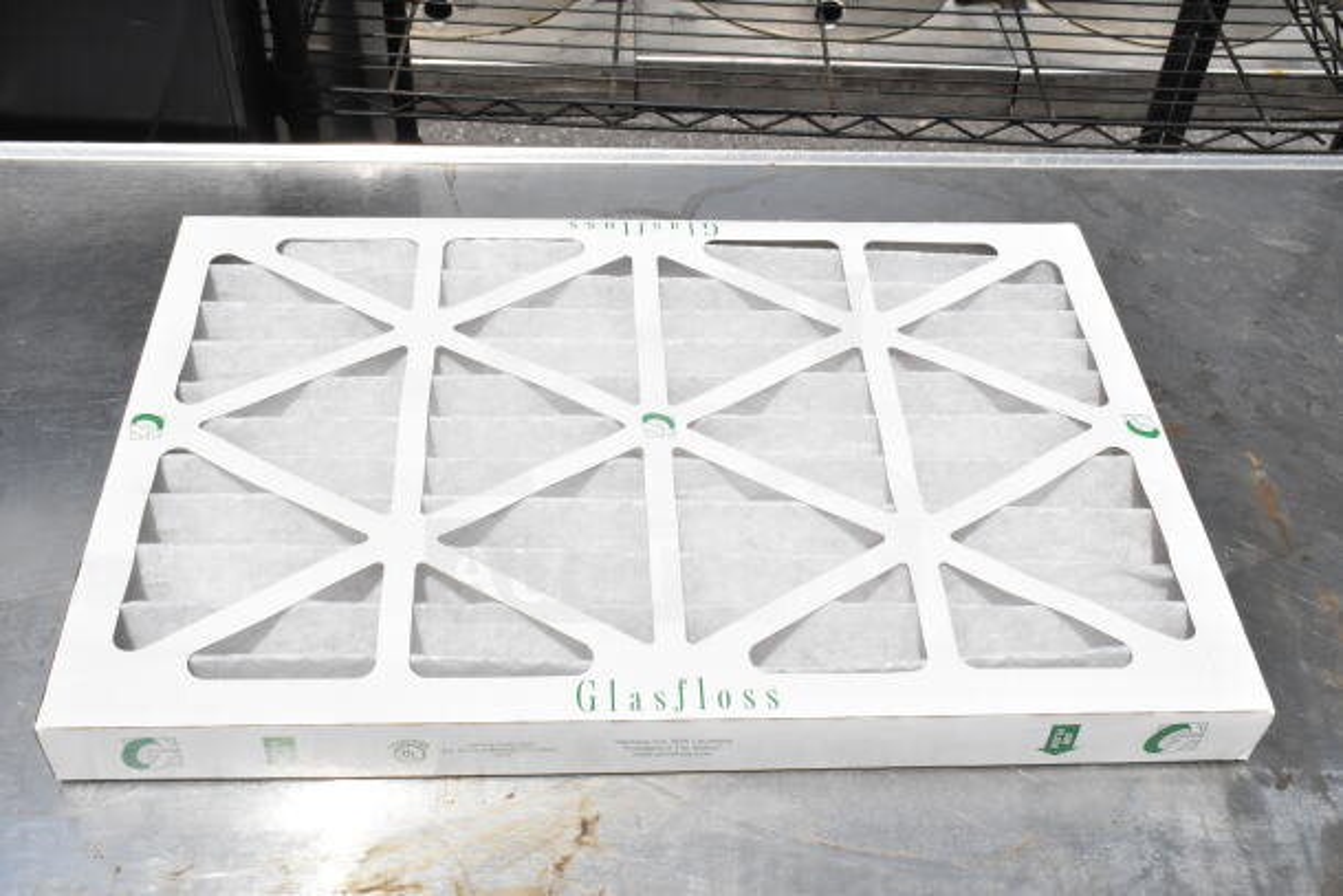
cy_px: 448
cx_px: 672
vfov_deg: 35.5
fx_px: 1399
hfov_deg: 51.3
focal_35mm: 38
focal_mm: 25
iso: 1600
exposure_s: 1/1600
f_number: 20
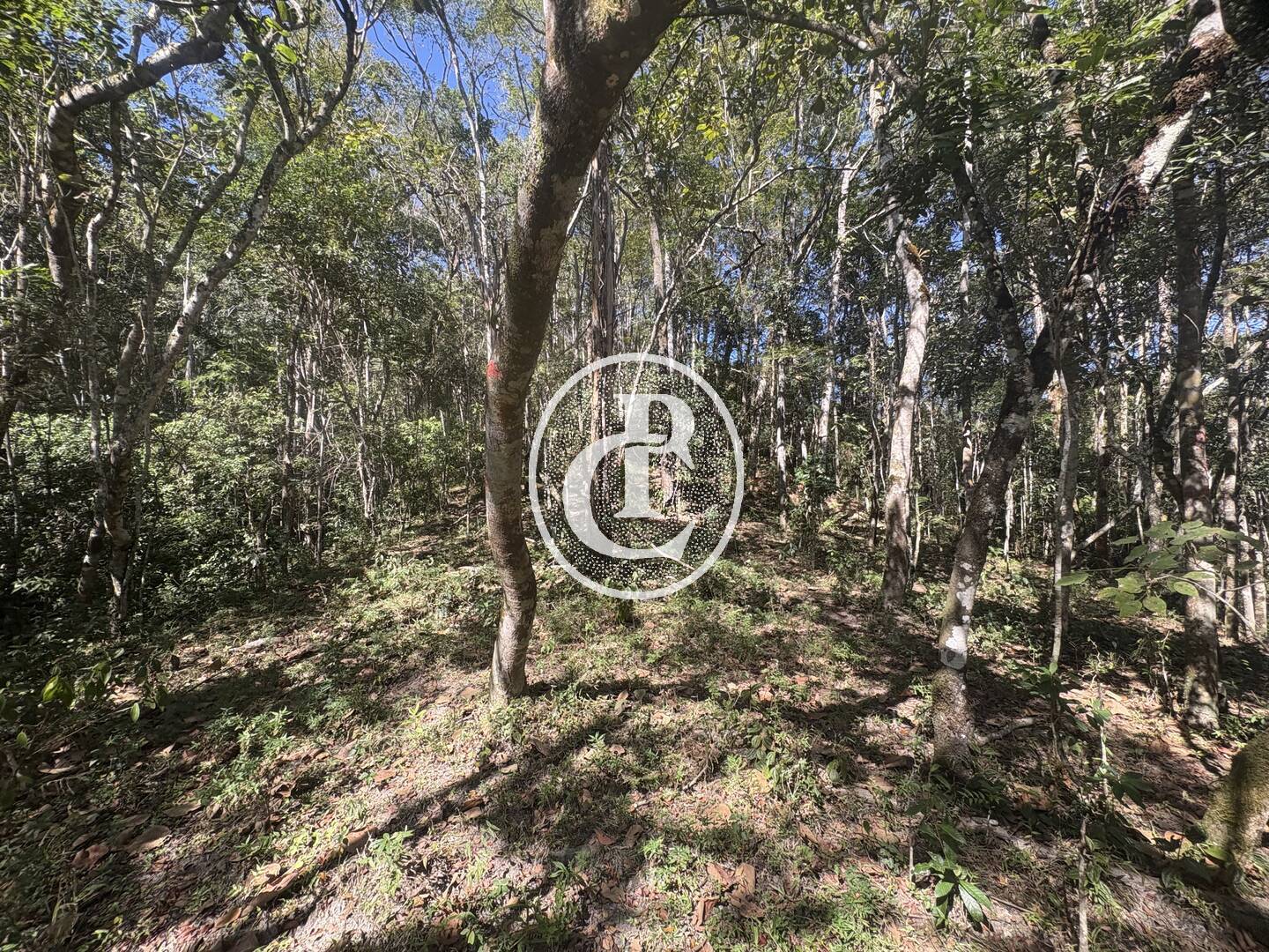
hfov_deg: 102.1
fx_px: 513
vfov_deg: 85.7
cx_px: 634
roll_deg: +1.8
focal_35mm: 14
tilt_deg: +6.8
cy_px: 476
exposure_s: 1/227
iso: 40
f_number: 2.2
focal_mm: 2.22
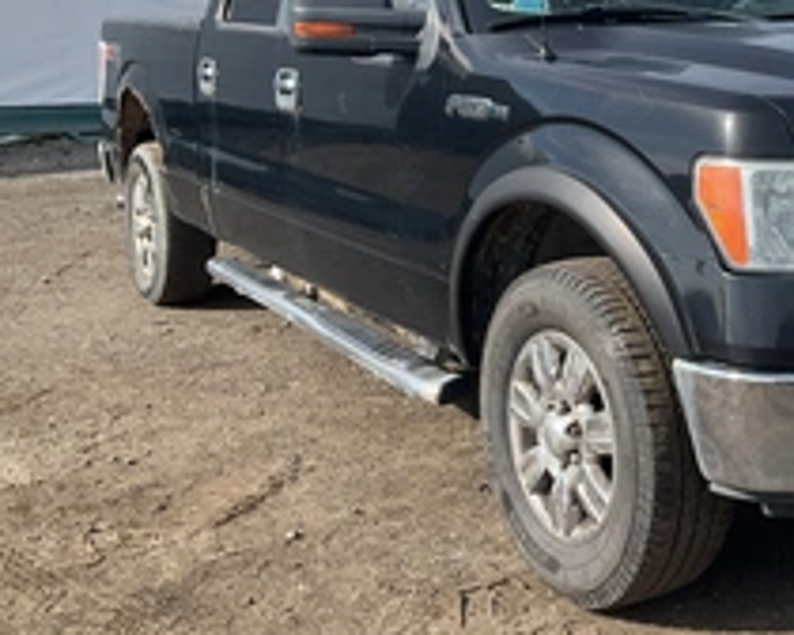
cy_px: 234
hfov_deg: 33.3
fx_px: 1269
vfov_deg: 28.0
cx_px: 681
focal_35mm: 54
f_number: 1.8
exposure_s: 1/997
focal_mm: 3
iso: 25
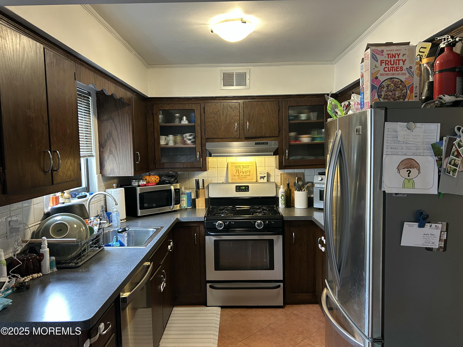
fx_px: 348
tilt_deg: -4.1
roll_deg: +1.4
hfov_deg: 67.3
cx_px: 232
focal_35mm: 26
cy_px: 174
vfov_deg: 53.1
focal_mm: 5.7
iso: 250
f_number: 1.5
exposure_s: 1/60
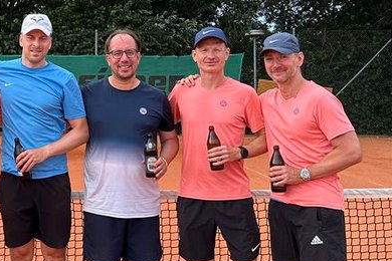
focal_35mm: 41
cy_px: 193
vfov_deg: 32.1
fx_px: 446
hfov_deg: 45.3
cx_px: 86
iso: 80
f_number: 1.78
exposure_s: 1/1289
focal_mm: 6.86
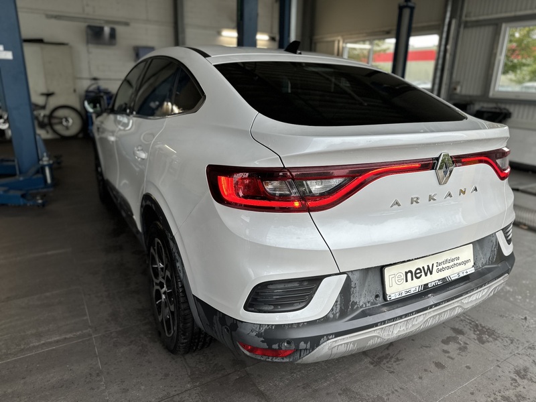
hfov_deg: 71.6
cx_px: 268
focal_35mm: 24
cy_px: 201
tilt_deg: -16.5
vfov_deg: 56.8
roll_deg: -1.4
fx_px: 372
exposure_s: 1/100
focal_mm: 6.86
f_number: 1.78
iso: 50
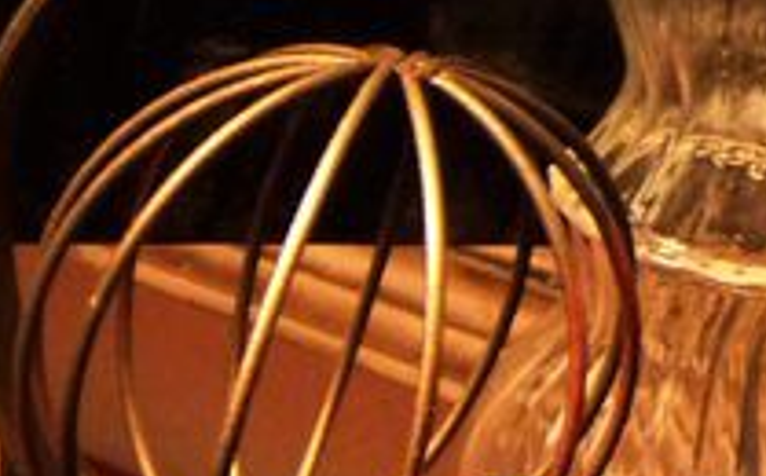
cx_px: -612
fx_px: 2648
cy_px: 663
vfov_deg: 10.0
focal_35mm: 127
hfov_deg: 14.5
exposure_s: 1/8
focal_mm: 4.5
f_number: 2.8
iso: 400
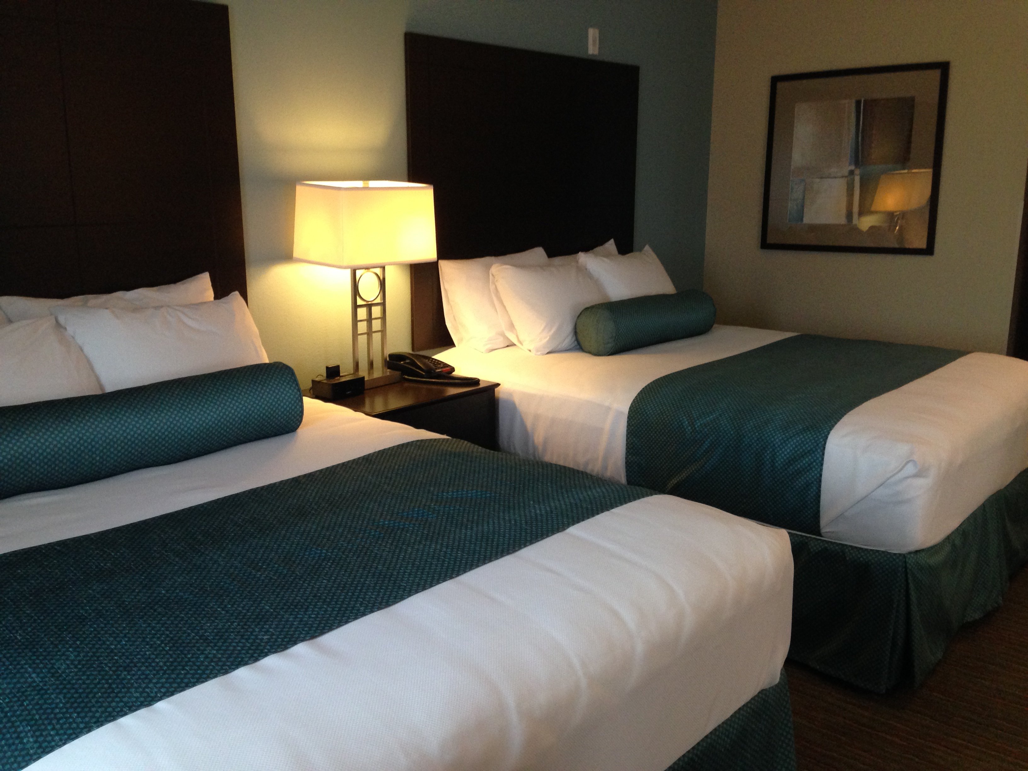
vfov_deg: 42.9
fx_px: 980
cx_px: 514
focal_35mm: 33
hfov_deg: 55.4
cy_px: 386
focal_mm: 4.12
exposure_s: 1/20
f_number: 2.4
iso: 200
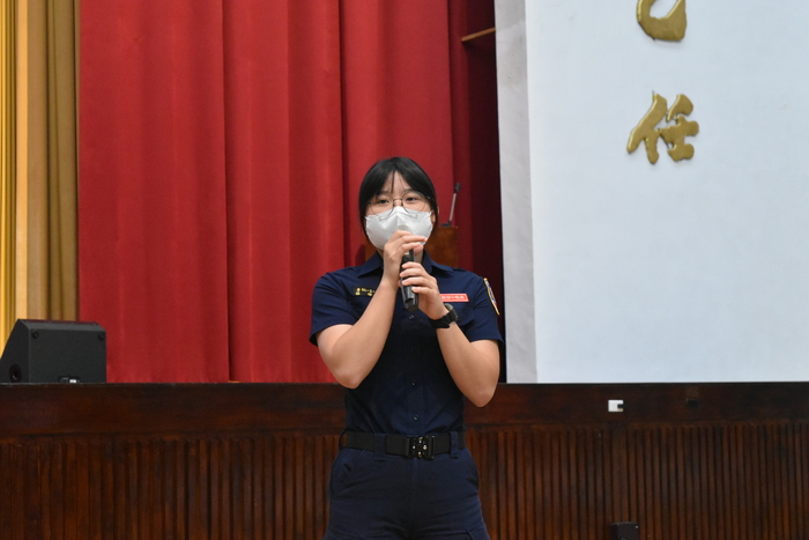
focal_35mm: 82
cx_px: 404
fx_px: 1854
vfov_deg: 16.6
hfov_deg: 24.6
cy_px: 270
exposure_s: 1/60
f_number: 5.6
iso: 4500
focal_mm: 55
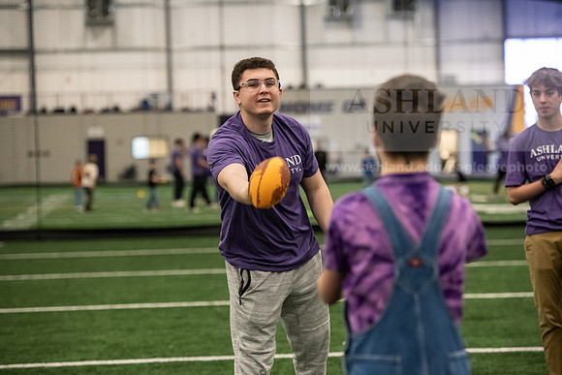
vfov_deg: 11.2
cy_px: 188
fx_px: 1905
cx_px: 281
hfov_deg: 16.8
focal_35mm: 122
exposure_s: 1/250
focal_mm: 122
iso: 4000
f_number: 3.5
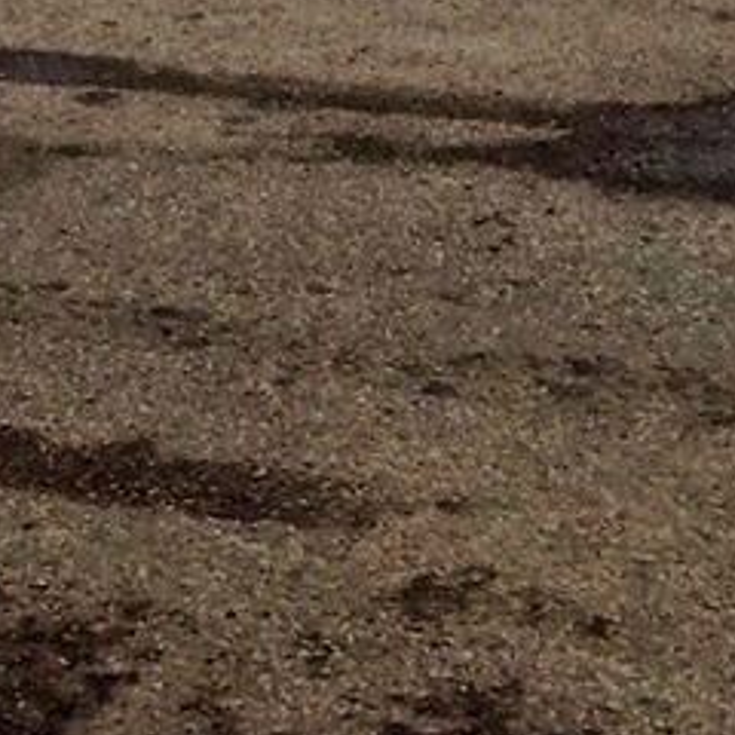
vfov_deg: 11.8
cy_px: -808
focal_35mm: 130
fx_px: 3123
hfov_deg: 13.4
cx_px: 306
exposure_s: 1/160
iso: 80
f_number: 9.9
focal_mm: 4
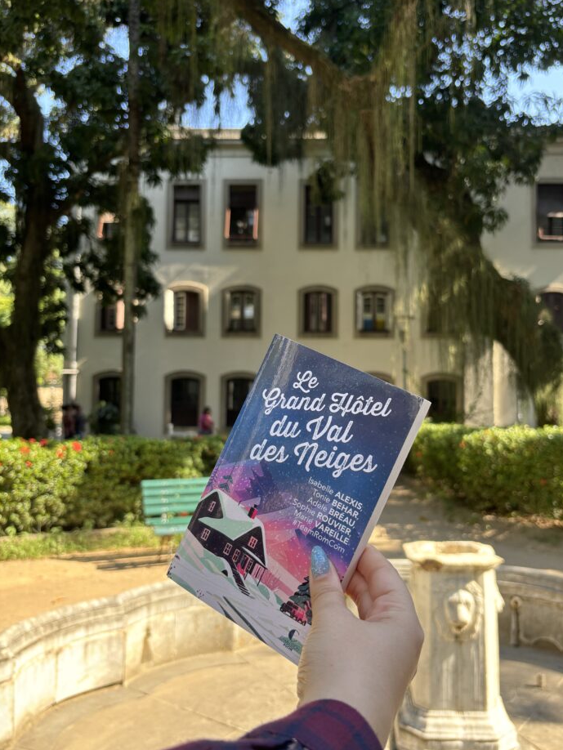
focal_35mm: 29
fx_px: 629
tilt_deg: +3.4
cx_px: 311
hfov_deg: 48.2
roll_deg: -0.9
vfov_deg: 61.6
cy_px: 372
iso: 50
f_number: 1.6
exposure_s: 1/216
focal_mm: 5.96
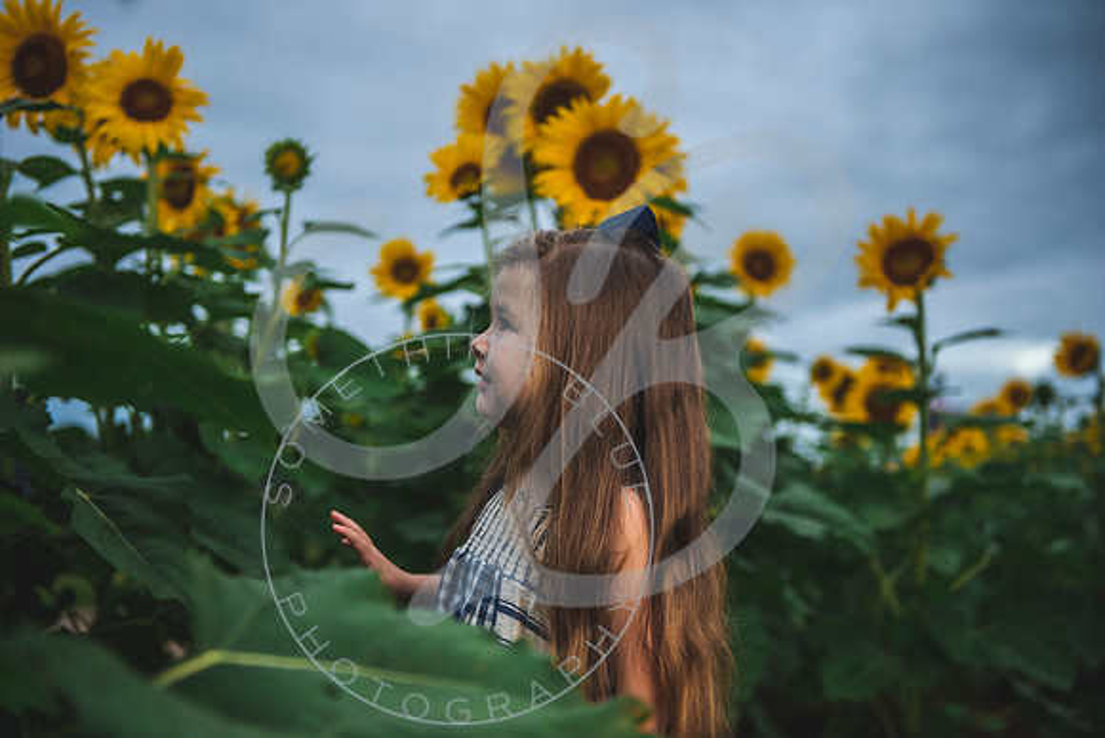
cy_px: 369
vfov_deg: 26.0
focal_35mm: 52
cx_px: 552
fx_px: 1596
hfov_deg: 38.2
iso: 200
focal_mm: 52
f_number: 2.8
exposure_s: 1/250
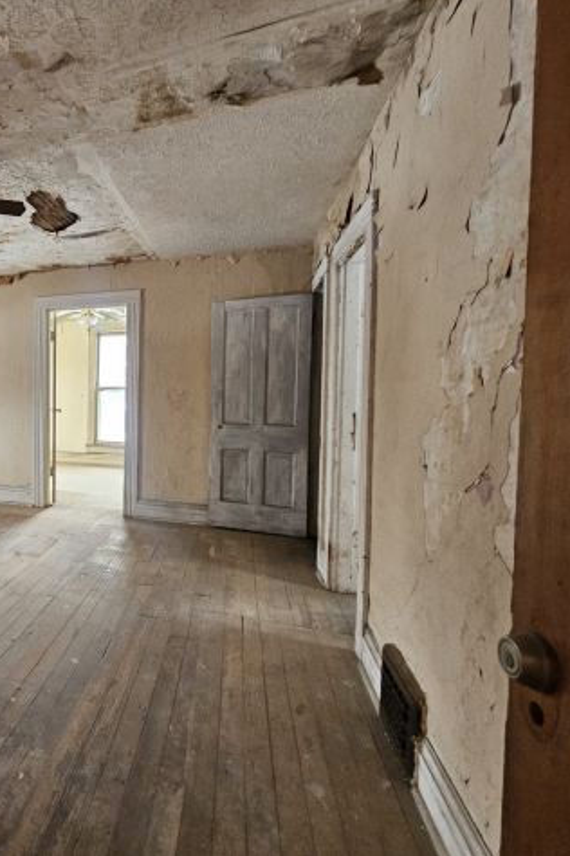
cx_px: 5
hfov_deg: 51.9
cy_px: 407
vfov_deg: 86.9
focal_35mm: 19
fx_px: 452
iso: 320
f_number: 2.2
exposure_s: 1/40
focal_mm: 2.2
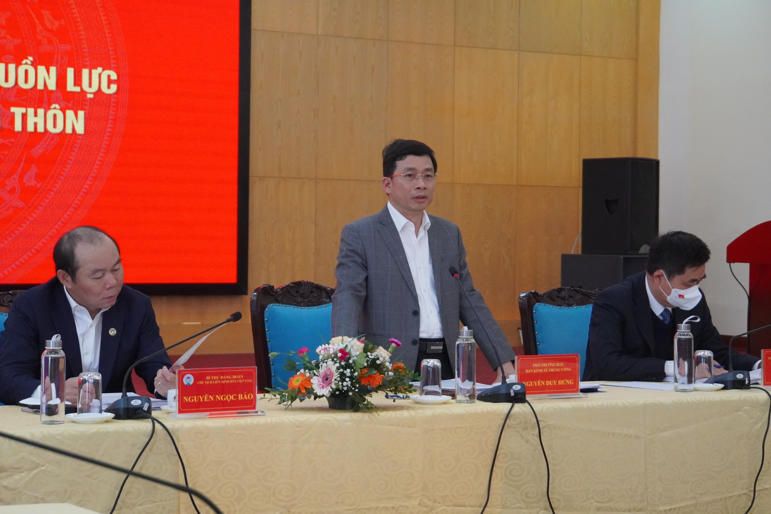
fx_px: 1799
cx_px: 386
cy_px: 257
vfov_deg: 16.3
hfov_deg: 24.2
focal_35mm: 84
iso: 5000
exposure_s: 1/160
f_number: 5.6
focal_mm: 56
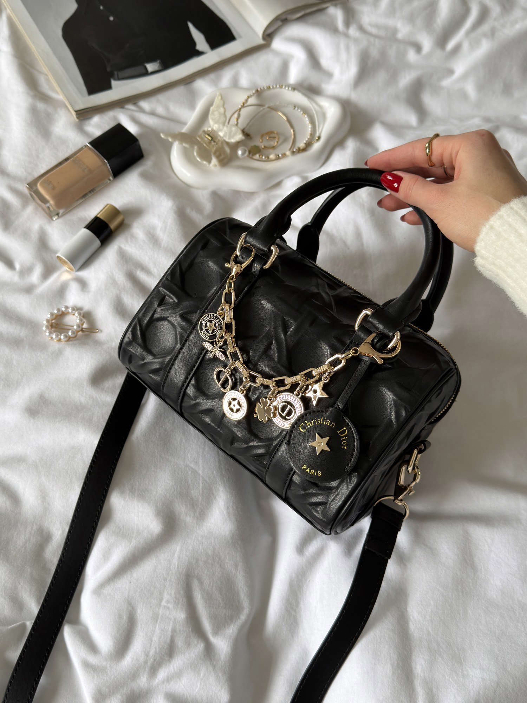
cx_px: 264
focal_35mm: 35
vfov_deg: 52.6
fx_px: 710
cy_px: 352
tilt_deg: -64.7
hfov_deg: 40.7
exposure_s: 1/121
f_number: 1.78
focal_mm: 6.76
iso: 80
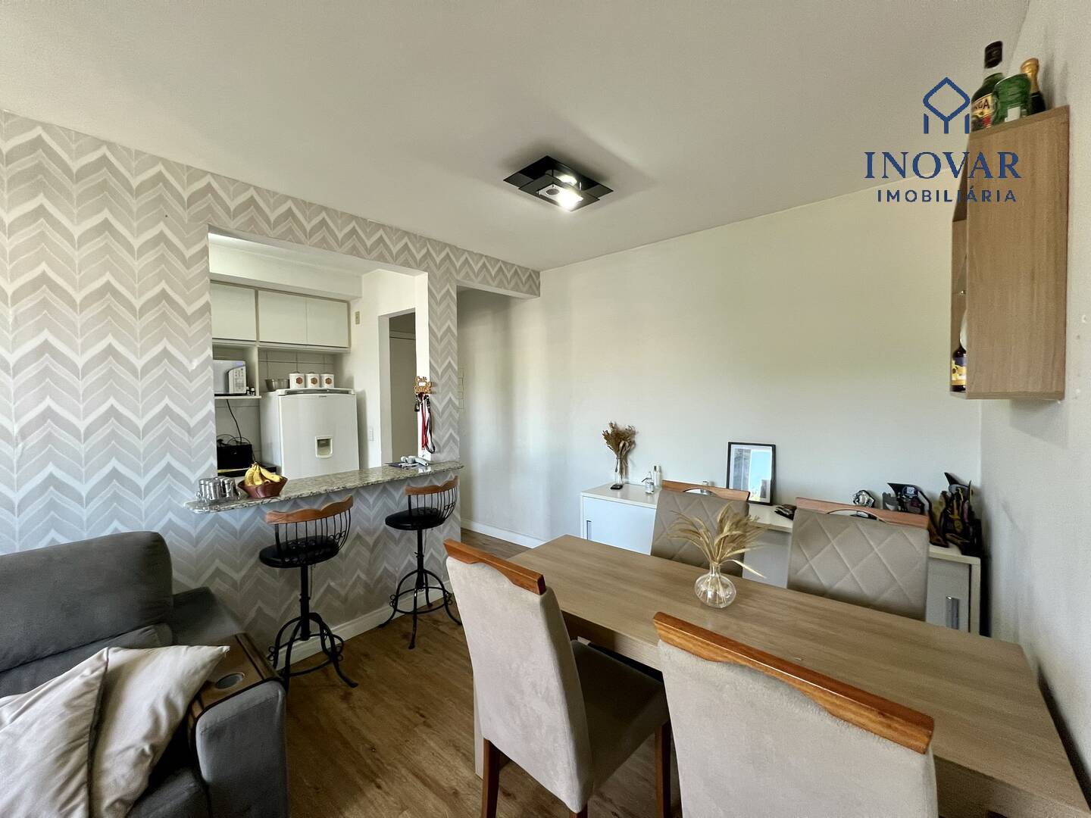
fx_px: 410
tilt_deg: -1.4
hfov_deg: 106.2
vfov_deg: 89.9
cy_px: 409
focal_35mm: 13
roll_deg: +0.9
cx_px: 546
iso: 200
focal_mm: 1.57
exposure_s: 1/120
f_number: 1.8
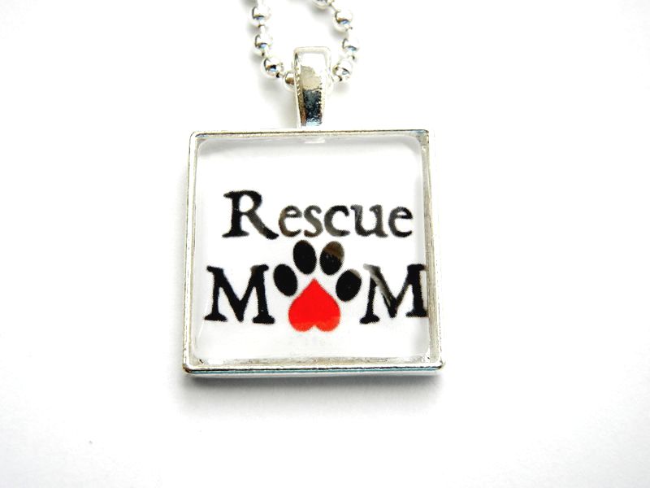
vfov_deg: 28.0
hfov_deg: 36.8
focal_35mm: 52
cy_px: 244
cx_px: 325
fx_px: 976
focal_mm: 9.3
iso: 311
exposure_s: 1/28.7
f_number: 3.9
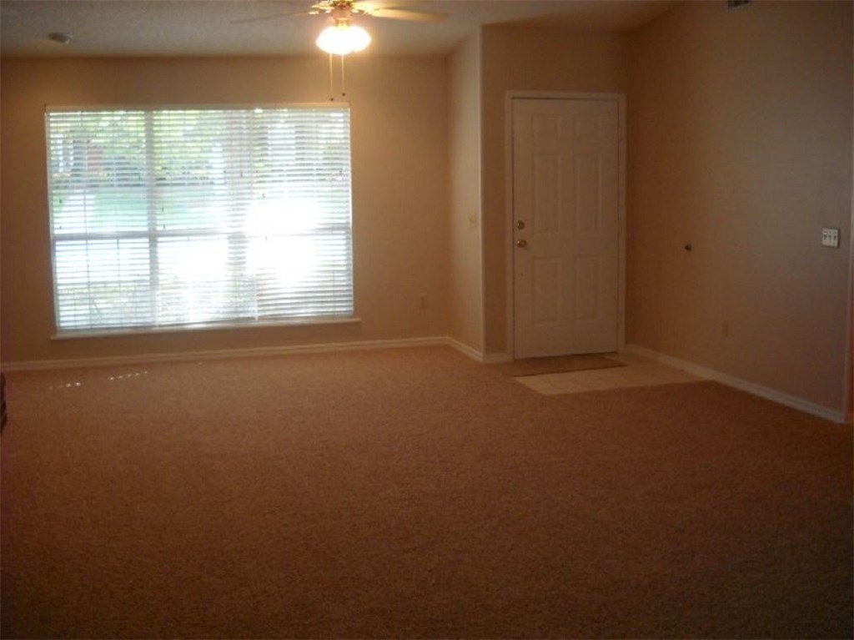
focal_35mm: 41
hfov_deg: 45.8
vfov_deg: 35.1
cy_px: 320
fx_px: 1011
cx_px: 427
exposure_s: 1/60
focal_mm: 6.72
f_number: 3.1
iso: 270
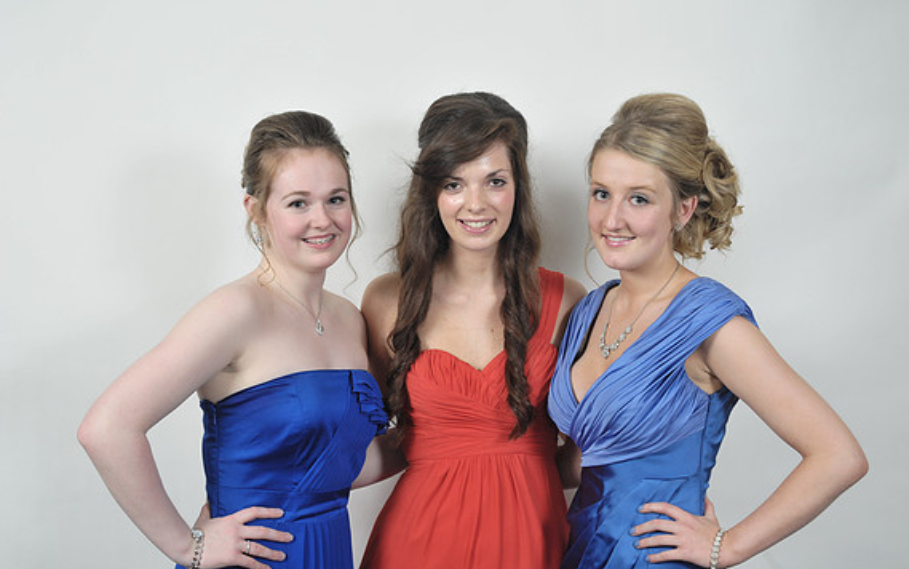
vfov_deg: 24.0
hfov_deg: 37.5
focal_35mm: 54
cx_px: 457
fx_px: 1338
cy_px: 280
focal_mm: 52
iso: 1000
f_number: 7.1
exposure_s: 1/160
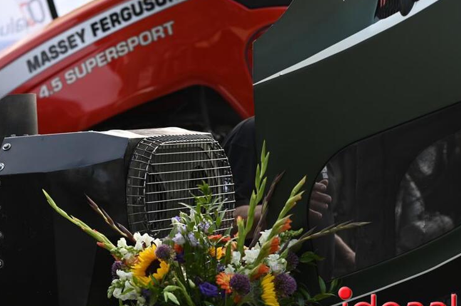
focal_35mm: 162
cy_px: 150
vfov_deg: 8.4
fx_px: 2072
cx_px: 178
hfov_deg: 12.7
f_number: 5
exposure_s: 1/400
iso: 320
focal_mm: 120
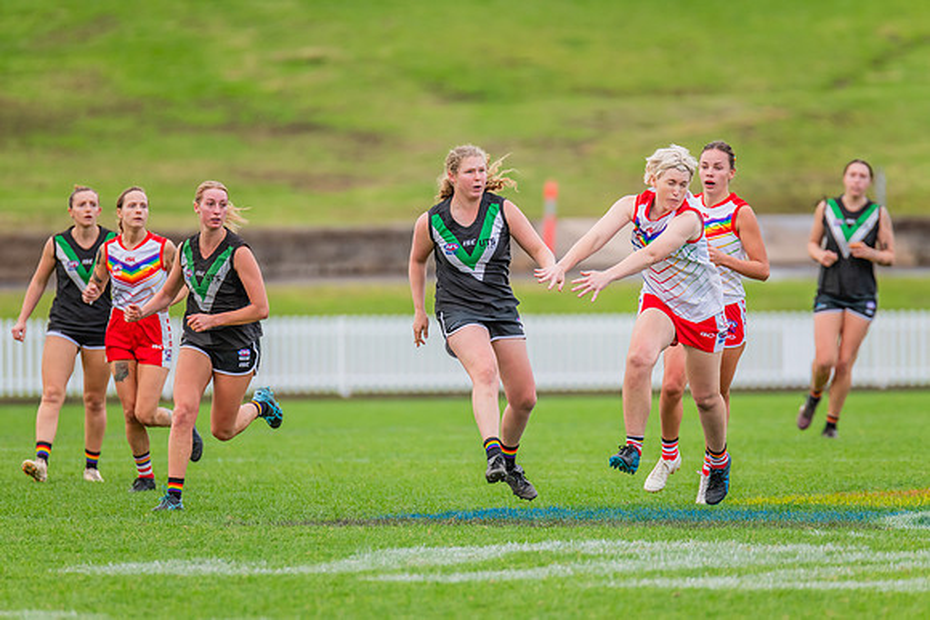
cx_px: 465
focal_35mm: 425
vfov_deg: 3.2
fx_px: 10985
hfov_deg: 4.8
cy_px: 310
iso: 800
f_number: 5
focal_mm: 420
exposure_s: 1/1000
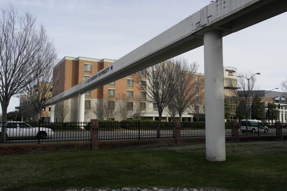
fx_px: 239
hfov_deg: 61.9
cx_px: 144
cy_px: 96
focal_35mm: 30
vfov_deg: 43.6
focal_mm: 20
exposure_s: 1/500
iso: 200
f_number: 6.3
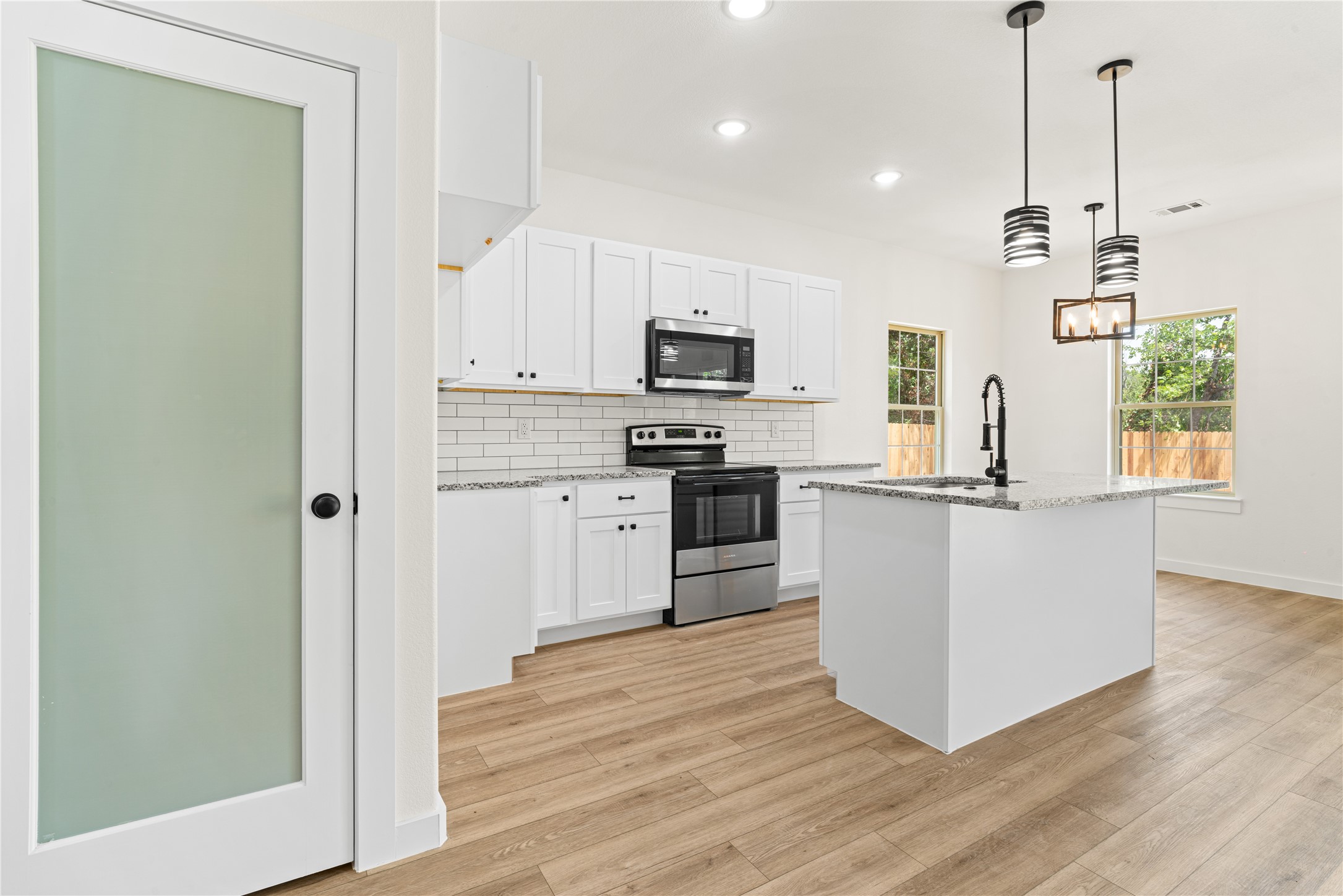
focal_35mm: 16
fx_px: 597
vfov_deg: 73.8
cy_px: 448
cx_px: 672
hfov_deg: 96.7
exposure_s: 1/1.25
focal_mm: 16
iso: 100
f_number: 10
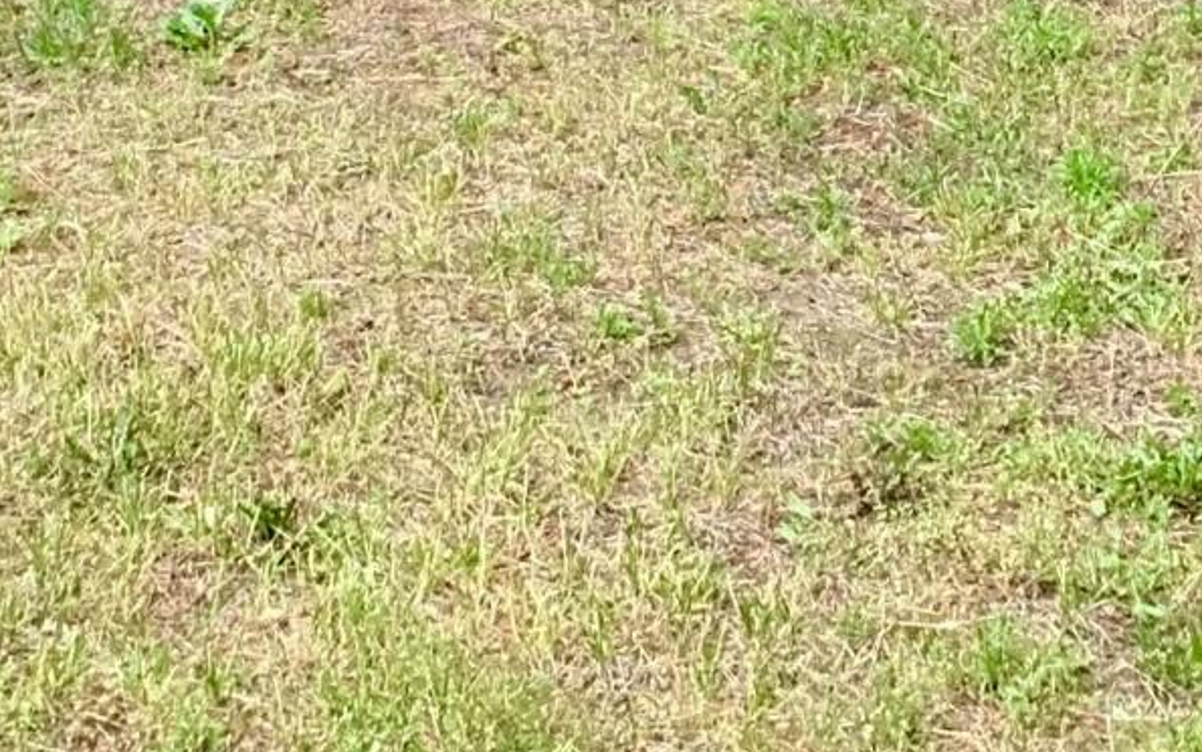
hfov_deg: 15.0
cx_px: 620
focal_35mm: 139
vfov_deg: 8.2
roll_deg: +1.0
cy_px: -1425
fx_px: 4554
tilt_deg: +1.2
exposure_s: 1/122
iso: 40
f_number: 1.8
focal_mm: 4.25
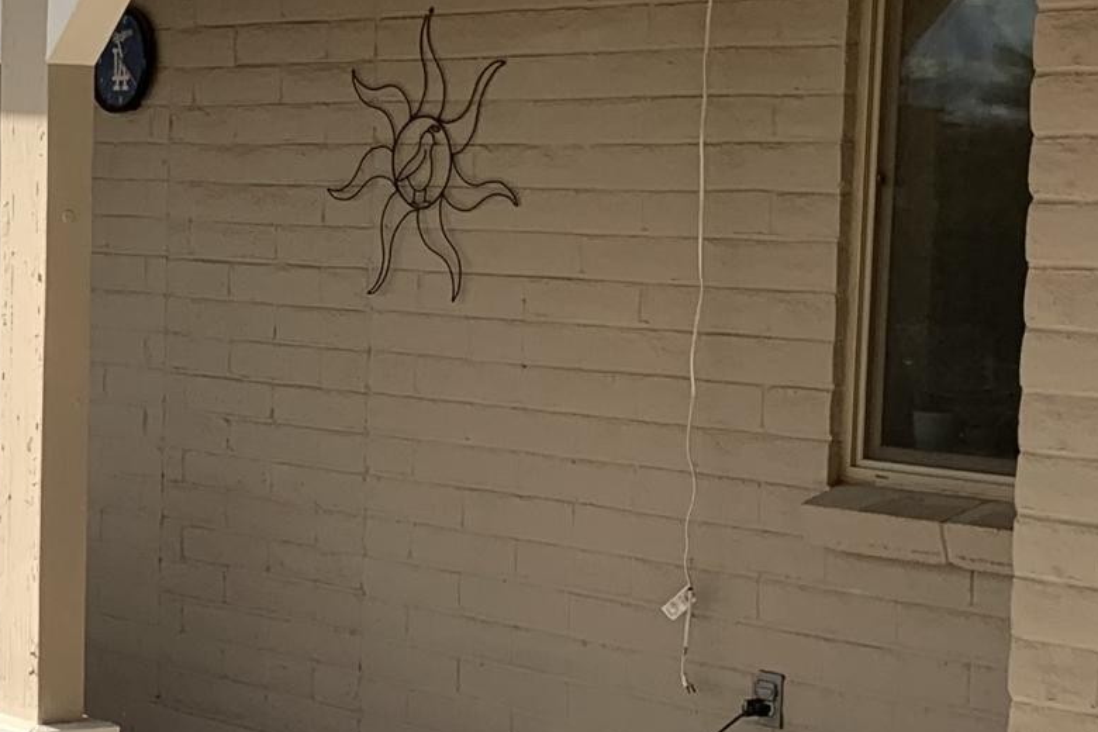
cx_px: 153
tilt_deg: -3.9
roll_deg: -0.3
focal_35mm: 104
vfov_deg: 13.1
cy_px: 500
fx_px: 3172
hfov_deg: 19.4
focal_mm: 4.25
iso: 25
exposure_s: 1/1490
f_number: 1.8
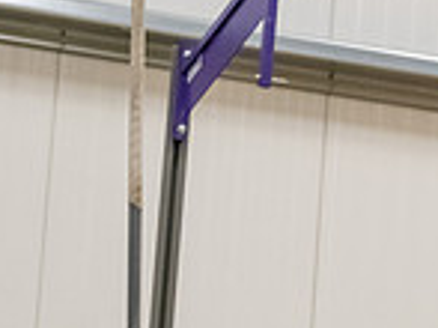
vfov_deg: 4.2
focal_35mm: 349
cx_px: 393
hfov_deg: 5.7
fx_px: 4412
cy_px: -183
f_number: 2.8
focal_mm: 92
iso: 6400
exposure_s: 1/800
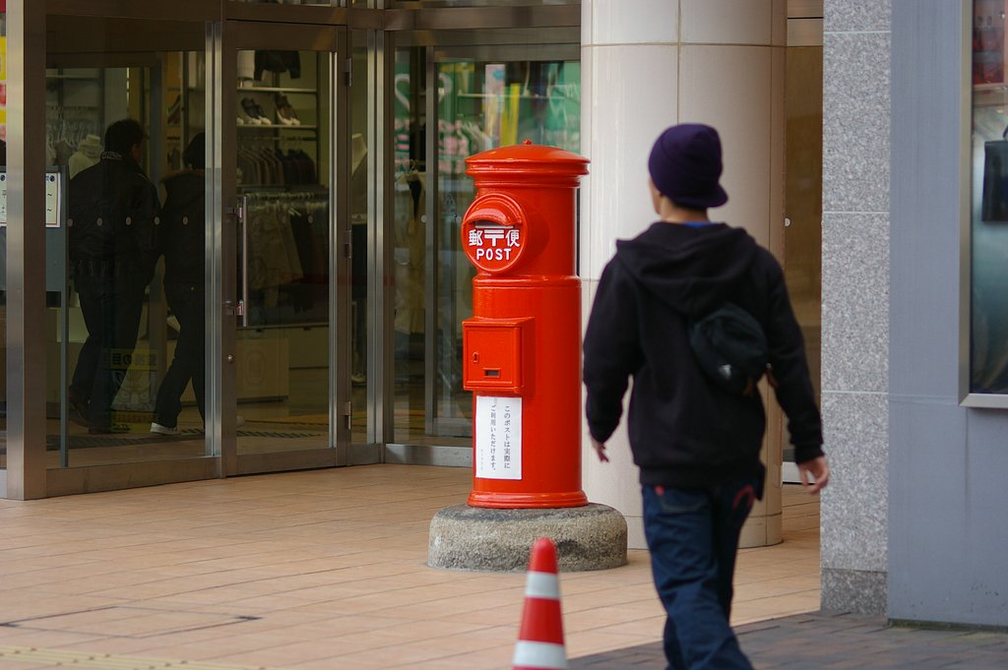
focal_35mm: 150
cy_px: 335
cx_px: 504
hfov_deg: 13.7
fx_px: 4197
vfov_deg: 9.1
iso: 200
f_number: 2.8
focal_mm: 100
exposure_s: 1/500
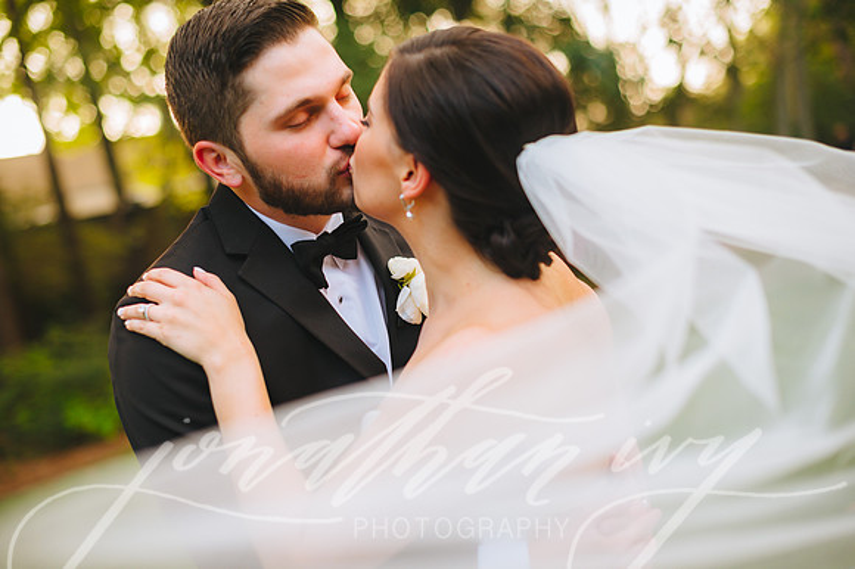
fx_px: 1187
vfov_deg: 27.0
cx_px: 428
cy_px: 284
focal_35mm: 50
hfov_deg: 39.6
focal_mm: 50
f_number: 2
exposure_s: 1/250
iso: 400
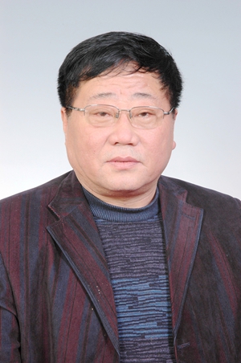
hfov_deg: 11.1
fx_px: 1239
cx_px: 120
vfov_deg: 16.7
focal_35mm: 123
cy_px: 182
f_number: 11
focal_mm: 82
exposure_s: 1/125
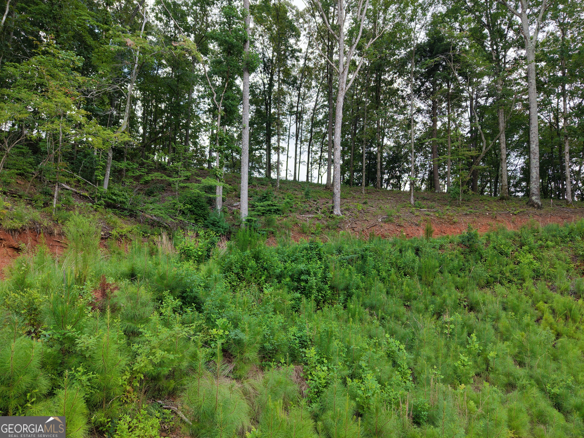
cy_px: 219
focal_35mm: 24
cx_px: 292
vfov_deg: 56.8
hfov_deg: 71.6
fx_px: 405
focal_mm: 8.67
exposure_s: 1/400
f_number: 1.8
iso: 100
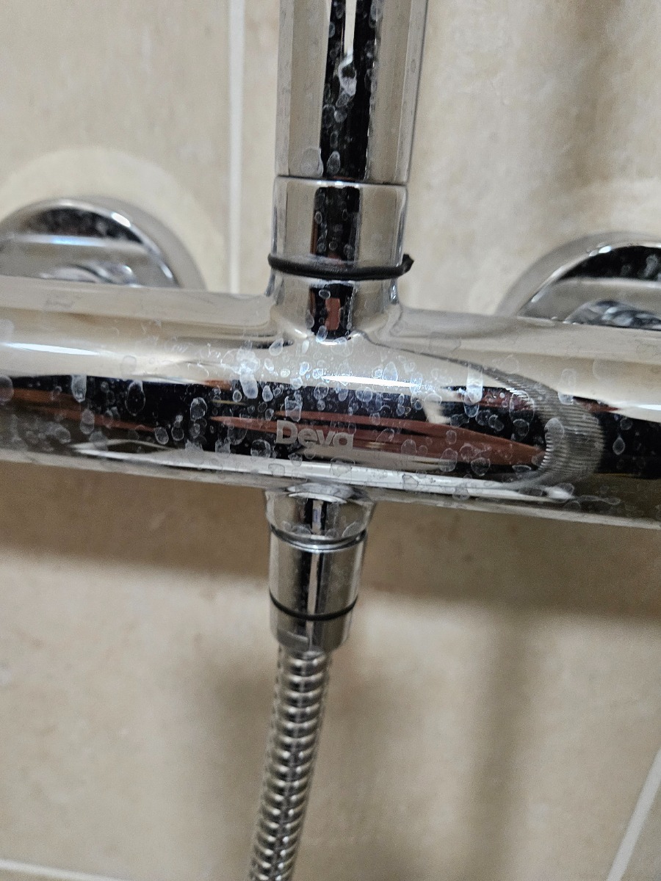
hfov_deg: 58.9
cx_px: 330
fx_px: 586
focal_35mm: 23
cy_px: 440
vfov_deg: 73.9
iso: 1000
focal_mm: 5.4
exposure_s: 1/100
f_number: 1.8
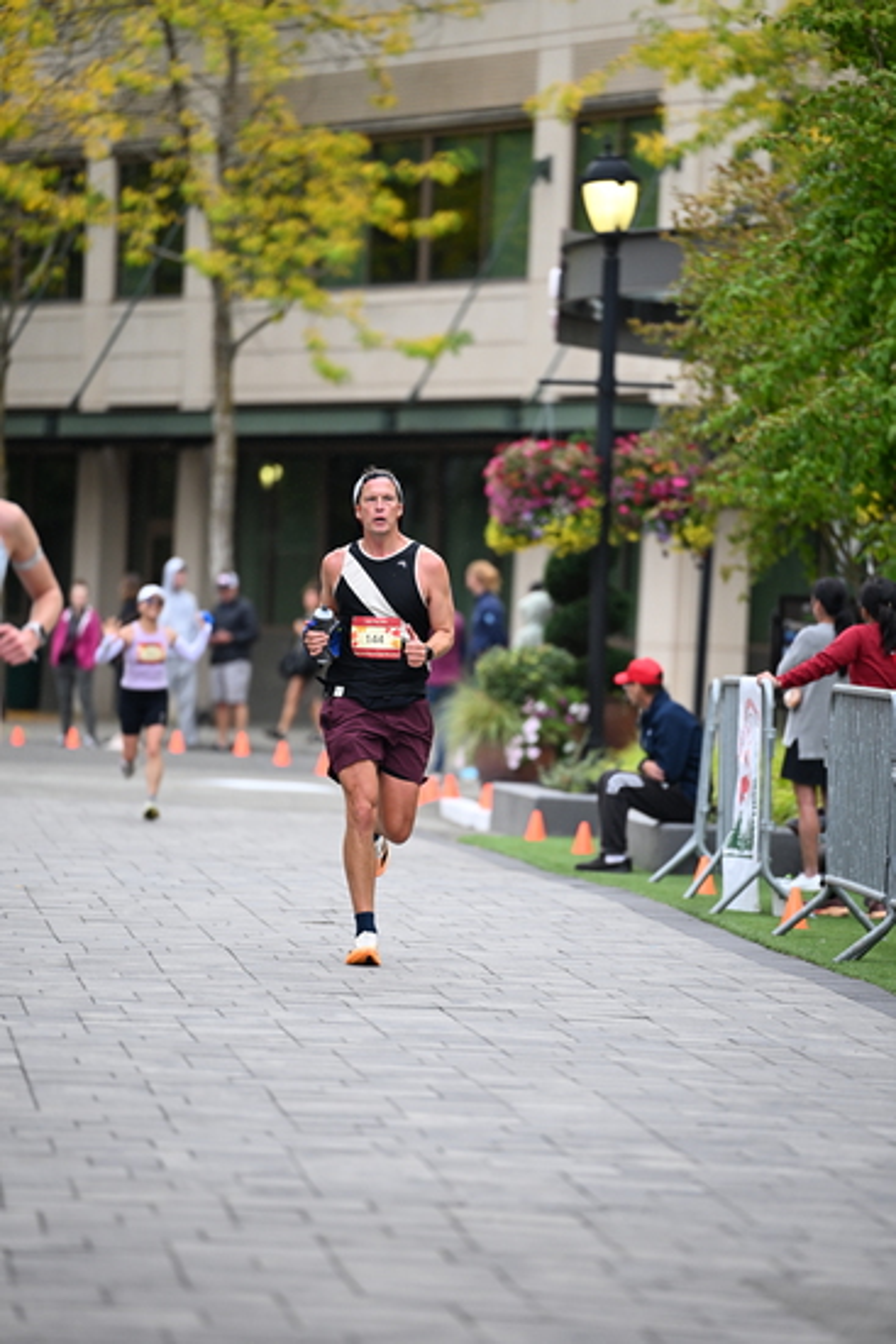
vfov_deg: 10.3
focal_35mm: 200
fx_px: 7461
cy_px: 672
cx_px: 448
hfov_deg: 6.9
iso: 1000
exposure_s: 1/1600
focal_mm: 200
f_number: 2.8
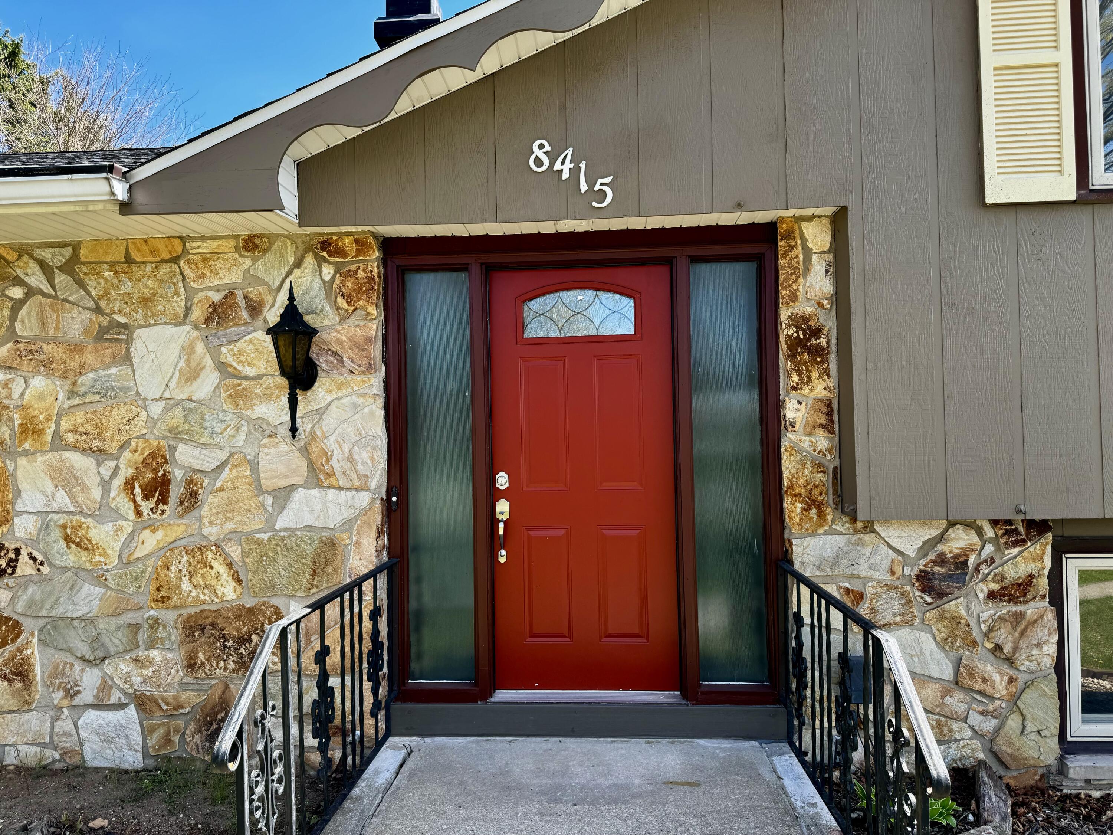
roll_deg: +1.4
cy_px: 418
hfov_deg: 71.6
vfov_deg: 56.8
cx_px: 556
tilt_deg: +1.2
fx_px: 772
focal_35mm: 24
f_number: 1.78
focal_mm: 6.76
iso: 80
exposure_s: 1/792
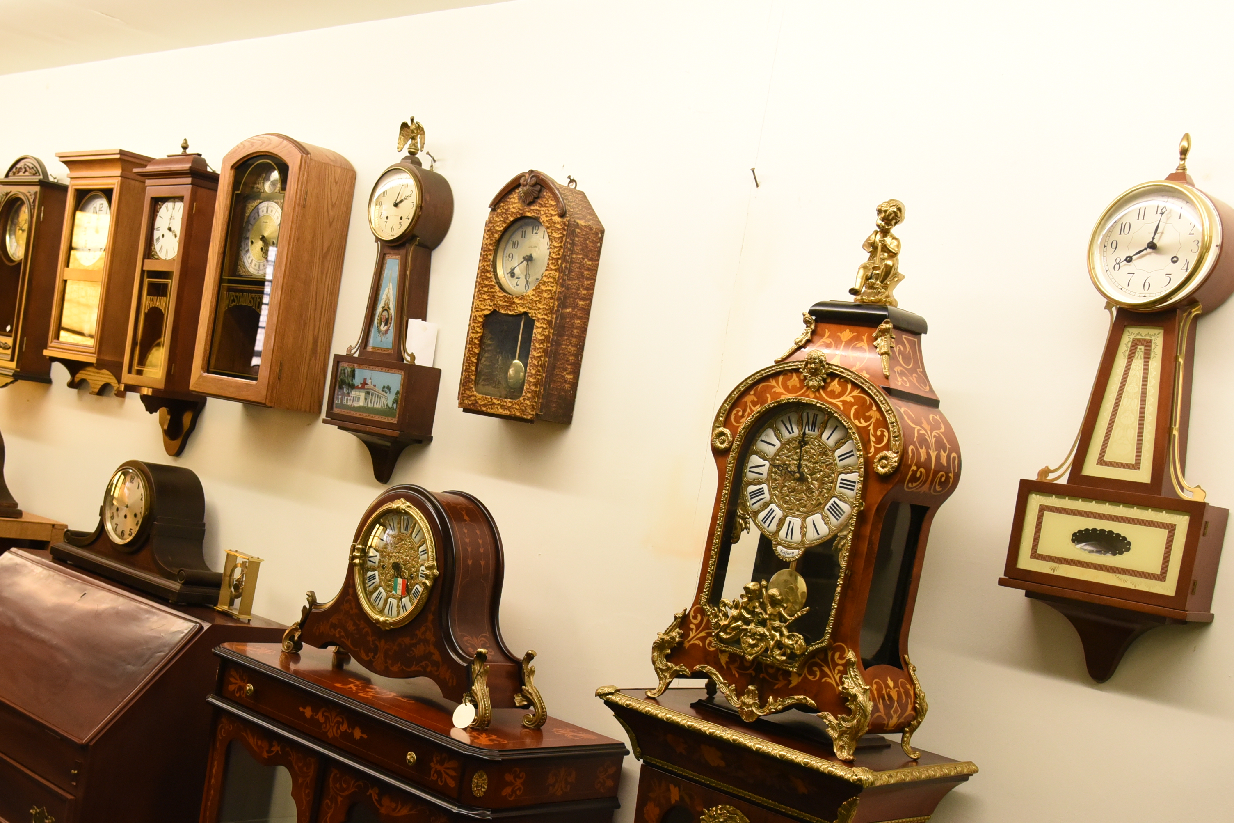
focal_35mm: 45
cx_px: 420
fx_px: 1542
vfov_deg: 29.6
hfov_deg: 43.1
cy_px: 550
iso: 2500
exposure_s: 1/125
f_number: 5.6
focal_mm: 30
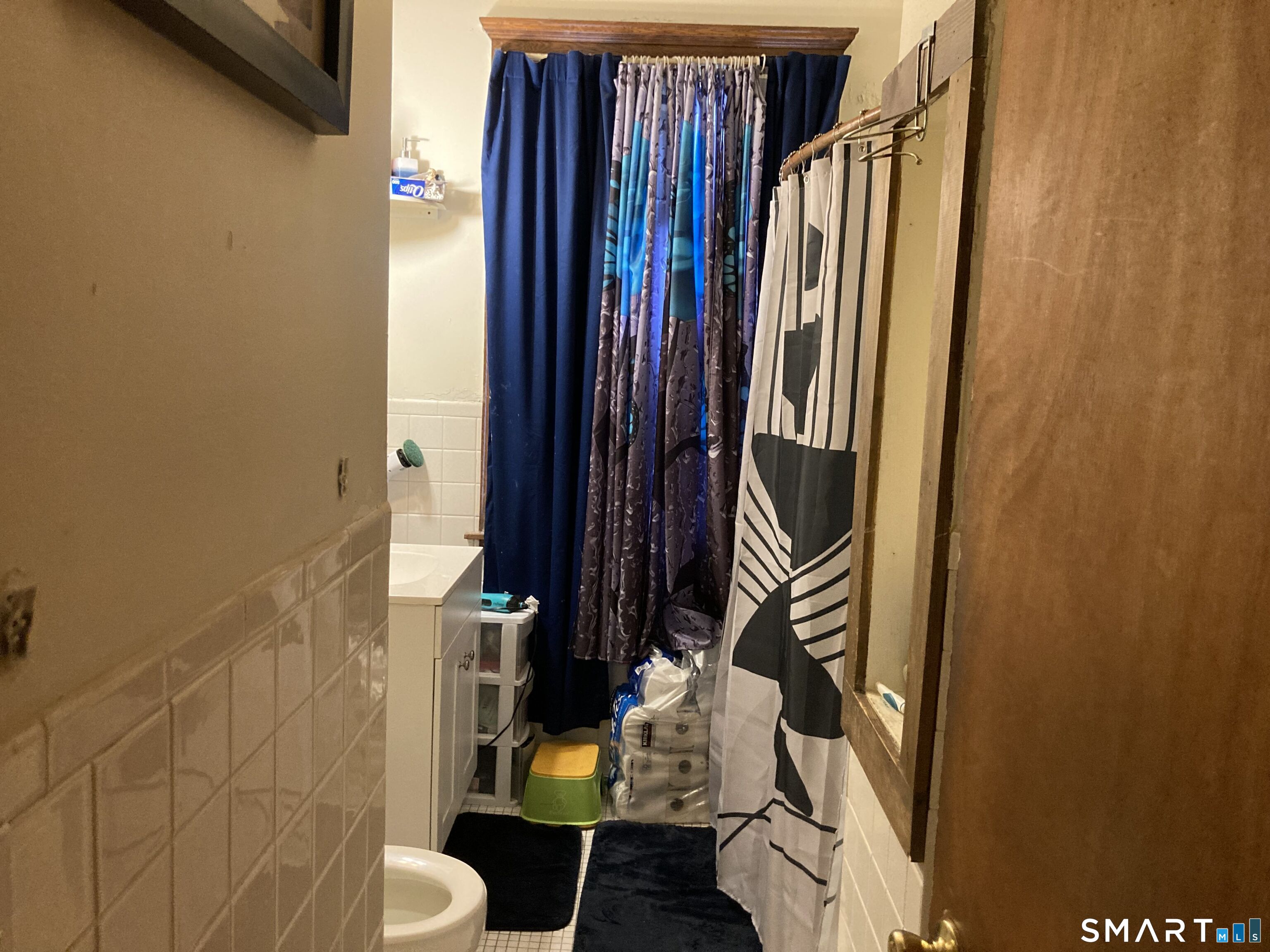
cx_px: 635
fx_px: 1027
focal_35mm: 28
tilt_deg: -4.6
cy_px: 476
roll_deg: -1.8
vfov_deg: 49.7
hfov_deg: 63.4
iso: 400
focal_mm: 3.99
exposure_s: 1/30
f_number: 1.8
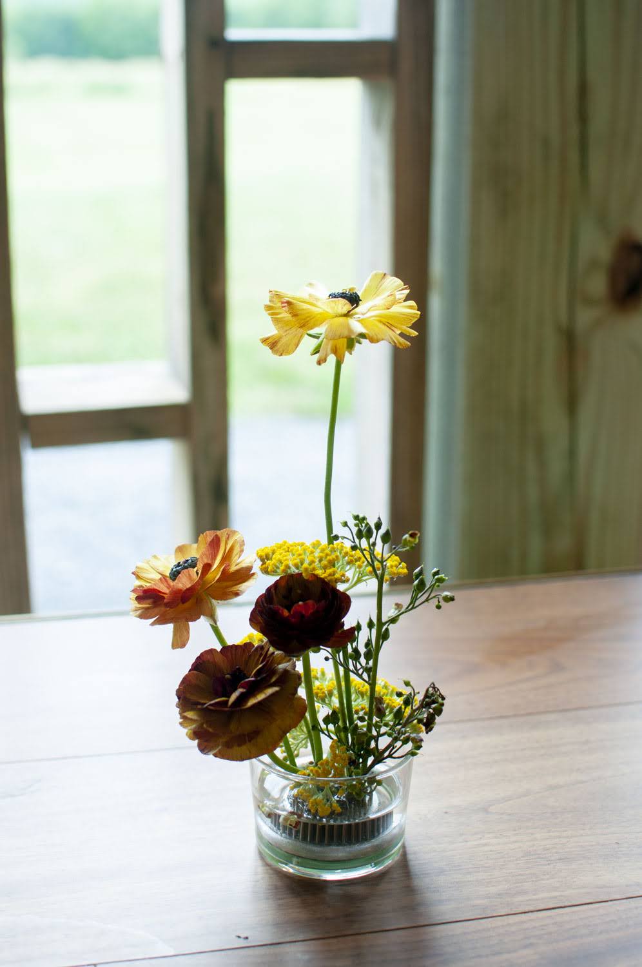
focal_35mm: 52
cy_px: 484
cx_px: 321
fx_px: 1408
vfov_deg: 37.9
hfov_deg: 25.7
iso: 250
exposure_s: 1/320
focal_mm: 35
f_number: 3.2
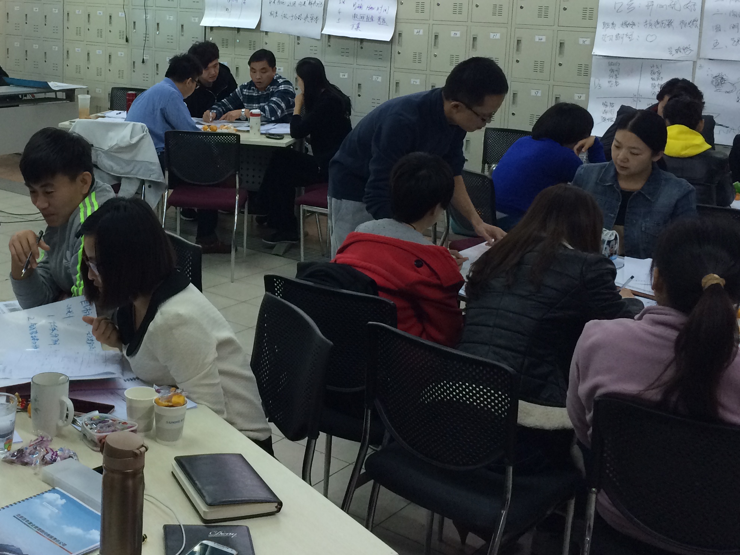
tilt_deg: -8.3
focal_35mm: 48
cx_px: 221
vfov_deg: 29.8
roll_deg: -1.3
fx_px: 1026
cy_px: 137
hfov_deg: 39.0
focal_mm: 4.15
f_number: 2.2
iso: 64
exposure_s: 1/33
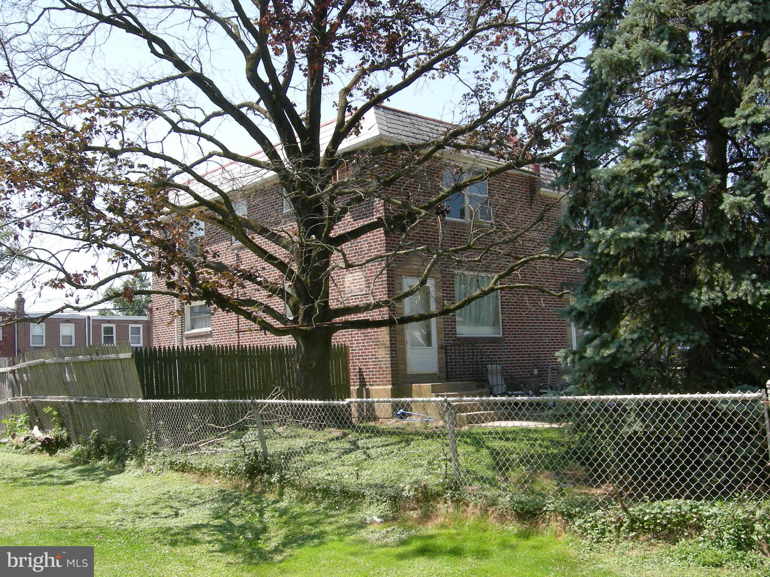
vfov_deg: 39.7
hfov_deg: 51.4
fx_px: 801
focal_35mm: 36
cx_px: 385
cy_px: 288
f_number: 4.8
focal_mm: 7.5
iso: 64
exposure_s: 1/209
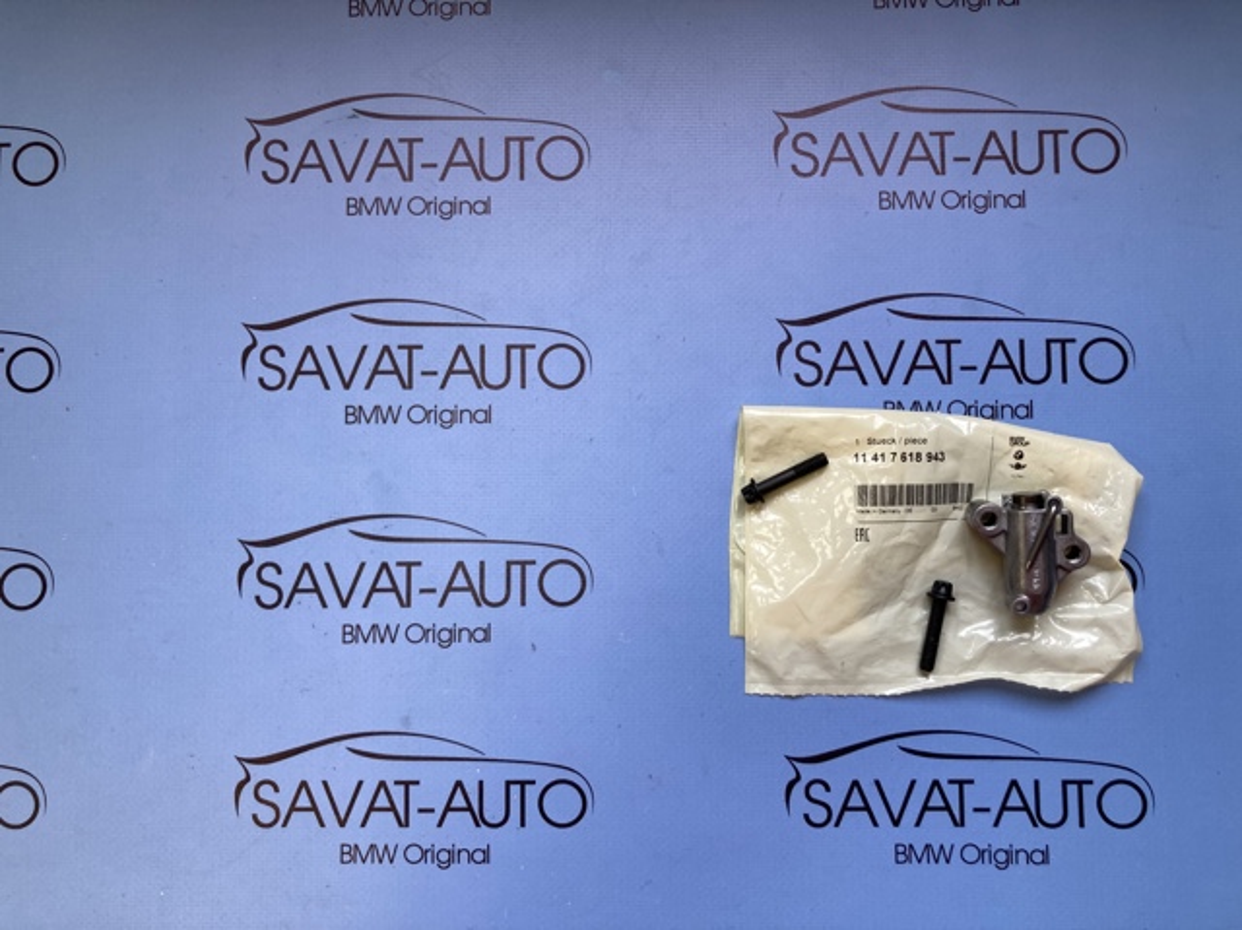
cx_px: 621
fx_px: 1004
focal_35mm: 28
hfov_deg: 63.5
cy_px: 465
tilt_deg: -86.0
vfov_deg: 49.7
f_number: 1.8
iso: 50
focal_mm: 3.99
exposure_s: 1/121
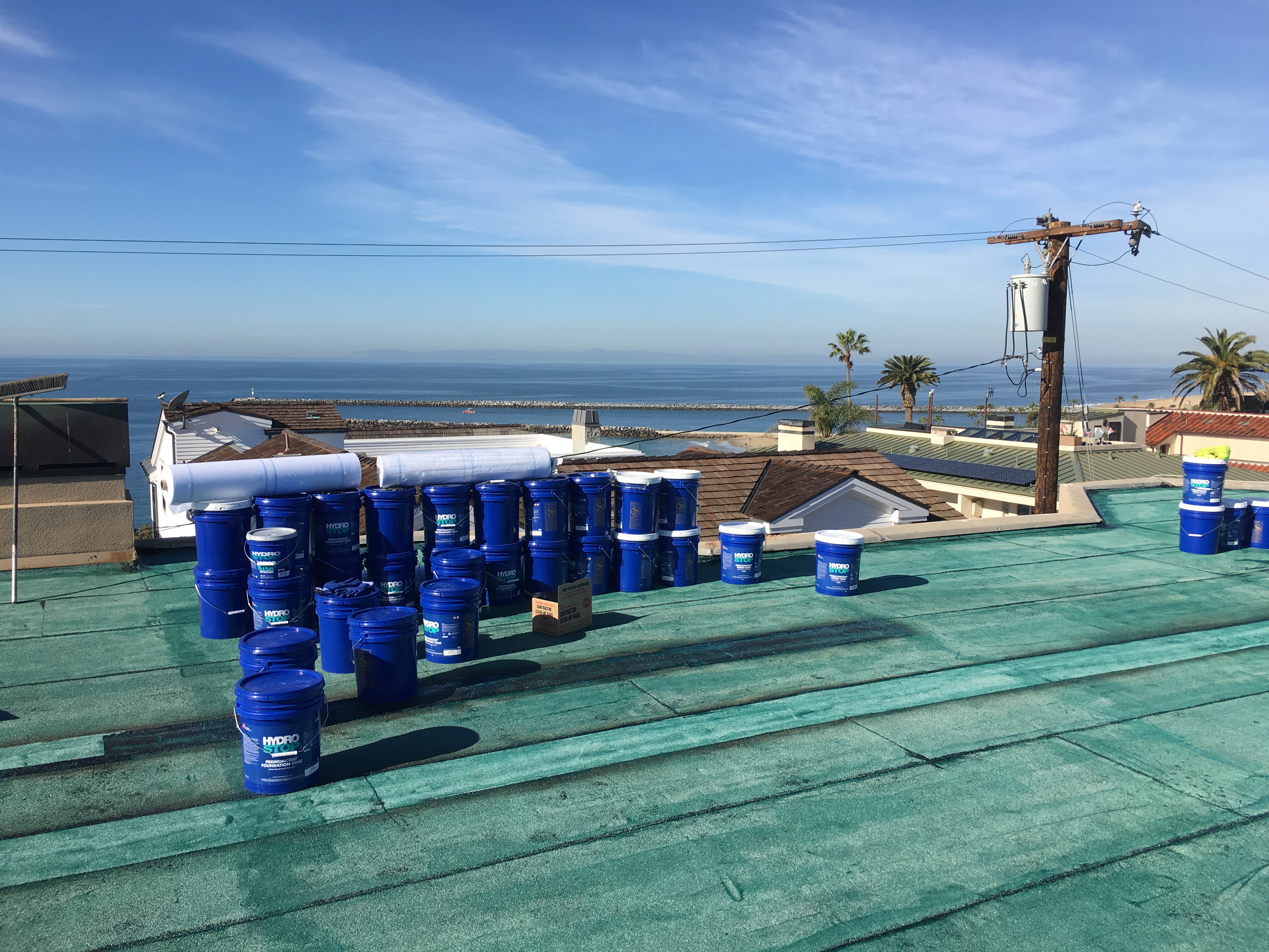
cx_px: 634
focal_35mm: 29
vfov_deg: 48.2
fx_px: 1063
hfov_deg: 61.7
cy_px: 476
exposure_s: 1/1709
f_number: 2.2
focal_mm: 4.15
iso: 25
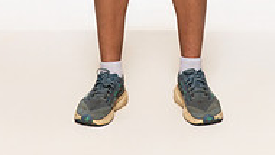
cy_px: -162
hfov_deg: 14.0
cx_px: 139
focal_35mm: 154
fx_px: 1123
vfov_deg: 7.5
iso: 800
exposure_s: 1/320
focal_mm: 62
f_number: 7.1
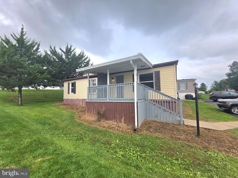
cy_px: 89
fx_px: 89
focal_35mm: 13
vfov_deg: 89.9
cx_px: 119
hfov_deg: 106.2
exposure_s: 1/556
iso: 20
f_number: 1.9
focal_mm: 2.2
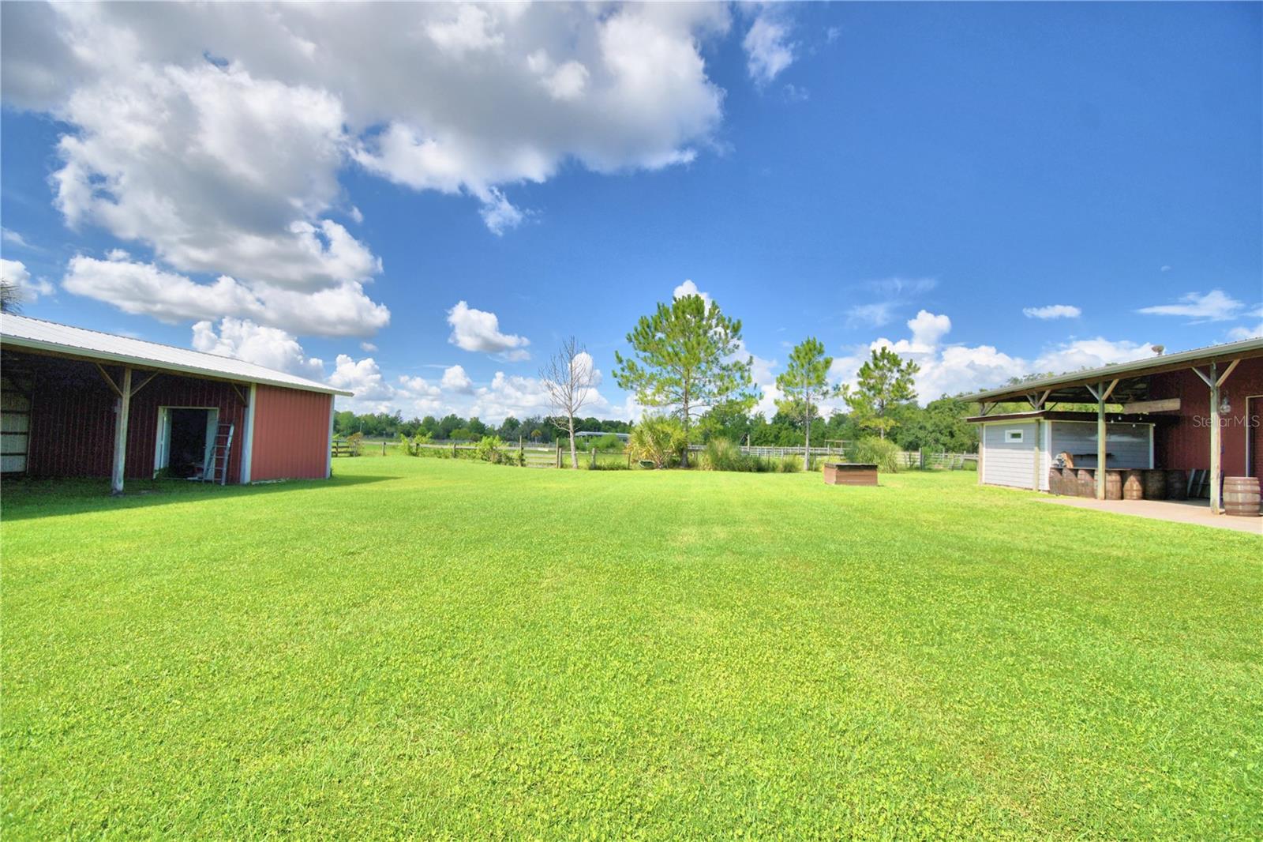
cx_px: 632
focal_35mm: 15
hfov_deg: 100.4
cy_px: 421
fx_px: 526
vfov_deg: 77.3
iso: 100
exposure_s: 1/1250
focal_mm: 10
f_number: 4.5
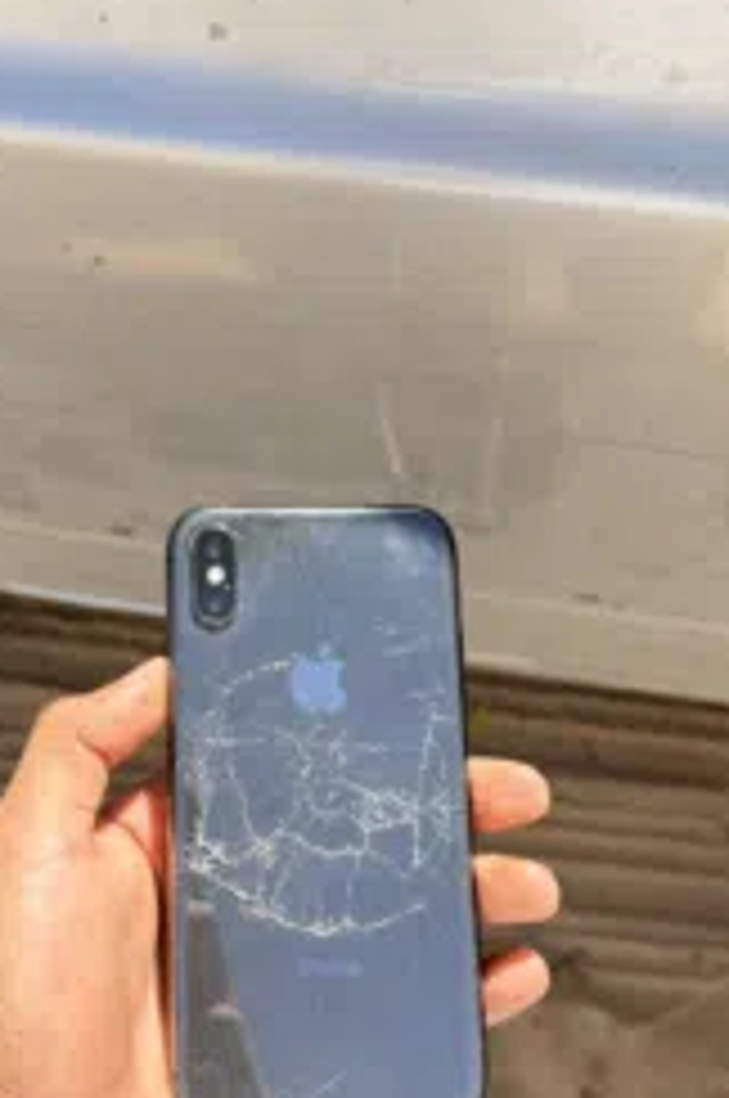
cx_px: 266
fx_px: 1249
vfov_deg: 47.4
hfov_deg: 32.4
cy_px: 580
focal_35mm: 41
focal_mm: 6.76
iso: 100
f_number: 1.78
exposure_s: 1/1122
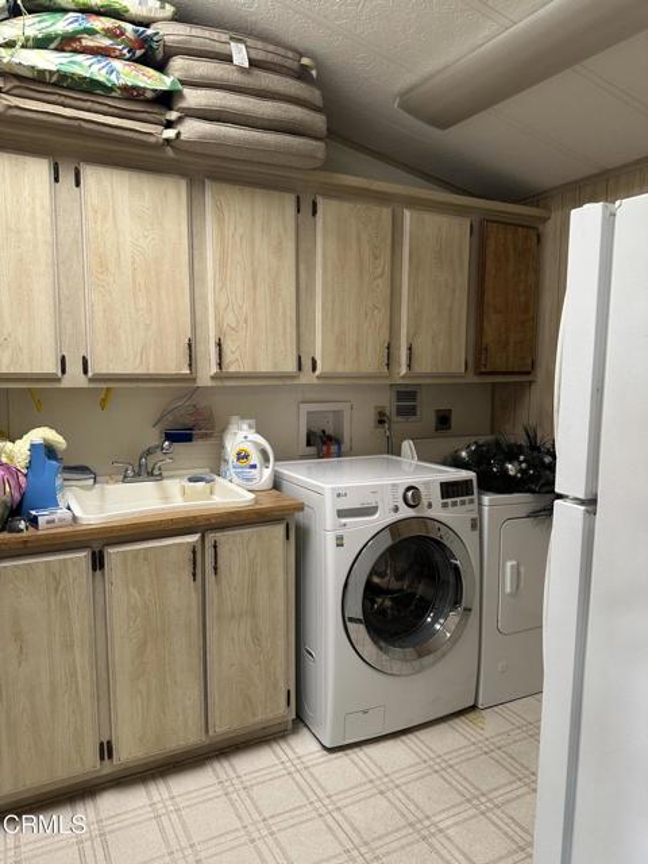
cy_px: 432
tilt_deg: -1.3
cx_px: 324
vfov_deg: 71.6
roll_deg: -0.9
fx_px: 599
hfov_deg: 56.8
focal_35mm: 24
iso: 200
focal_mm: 6.86
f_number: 1.78
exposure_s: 1/60
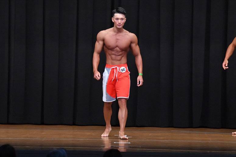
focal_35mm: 225
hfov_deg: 9.2
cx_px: 118
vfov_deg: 6.1
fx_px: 1474
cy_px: 78
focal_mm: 150
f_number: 5.6
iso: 8000
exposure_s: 1/400
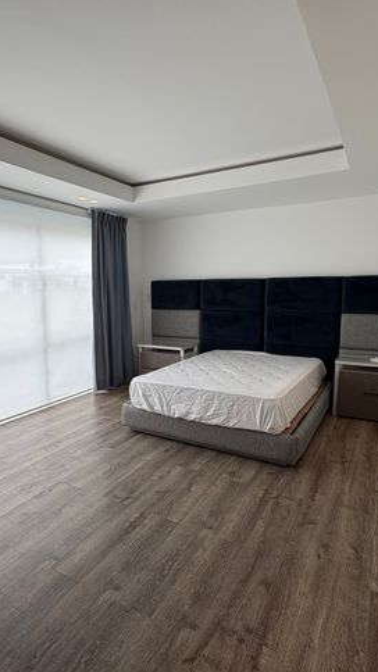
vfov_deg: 83.8
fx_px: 374
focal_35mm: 21
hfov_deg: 53.5
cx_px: 172
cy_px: 343
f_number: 2.2
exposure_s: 1/128
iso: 40
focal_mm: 2.22
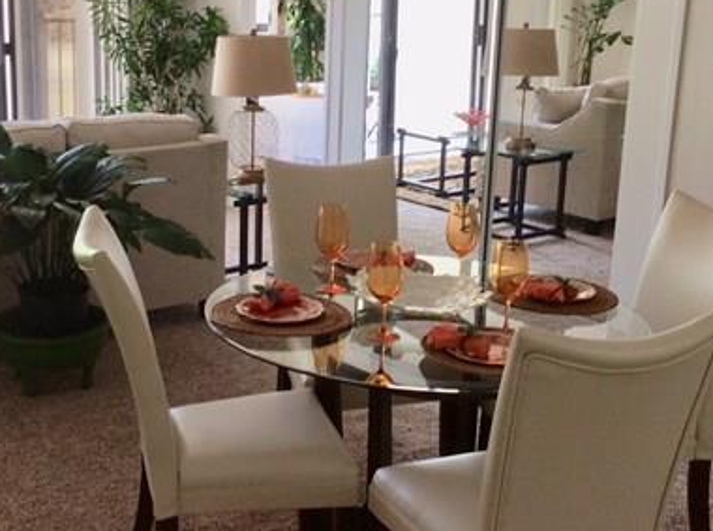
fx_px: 1109
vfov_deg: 26.9
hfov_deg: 35.6
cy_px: 214
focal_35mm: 54
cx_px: 322
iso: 32
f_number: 2.4
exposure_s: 1/24
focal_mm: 3.3
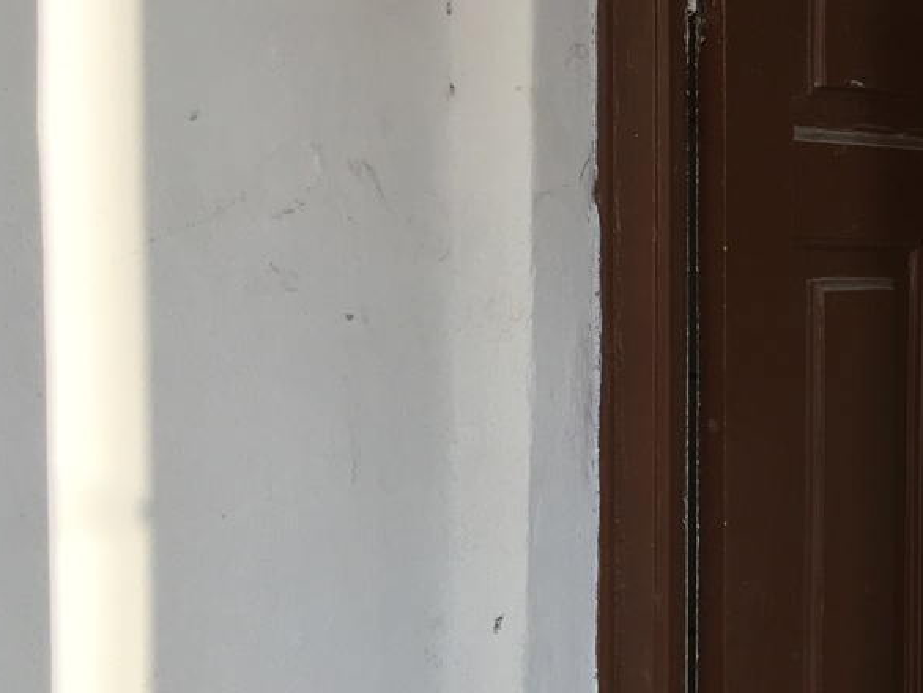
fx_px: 2534
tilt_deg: -1.3
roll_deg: +0.0
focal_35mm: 95
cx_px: 1419
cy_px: 340
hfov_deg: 18.2
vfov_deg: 15.6
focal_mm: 4.15
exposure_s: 1/100
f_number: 2.2
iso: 25
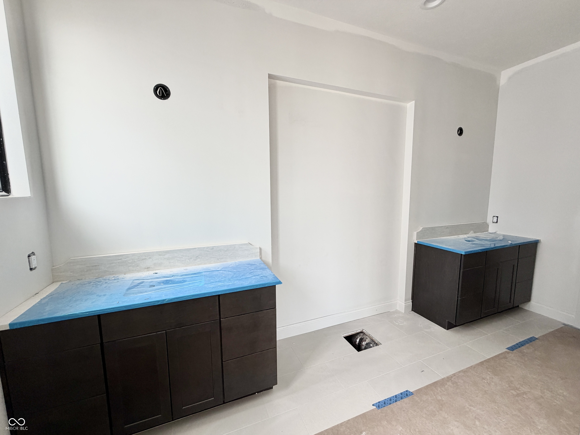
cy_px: 218
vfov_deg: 85.7
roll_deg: +0.2
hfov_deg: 102.1
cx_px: 290
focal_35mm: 14
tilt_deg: -7.5
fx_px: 235
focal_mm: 2.22
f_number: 2.2
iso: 125
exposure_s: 1/121
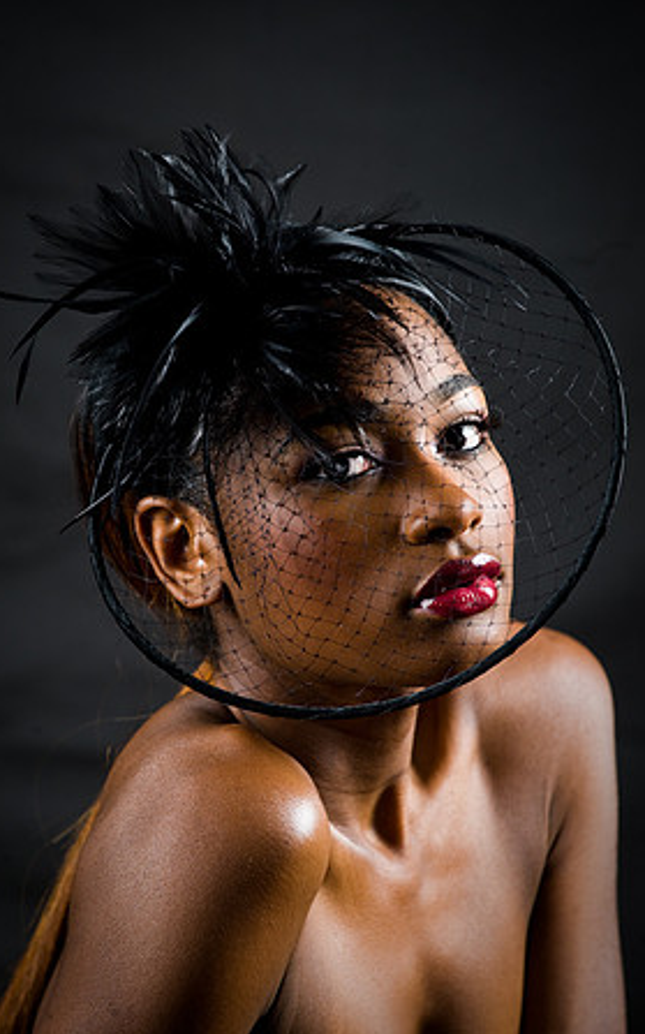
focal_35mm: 205
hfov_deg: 6.4
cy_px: 518
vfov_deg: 10.2
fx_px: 5771
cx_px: 313
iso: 320
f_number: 5.6
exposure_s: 1/125
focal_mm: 200
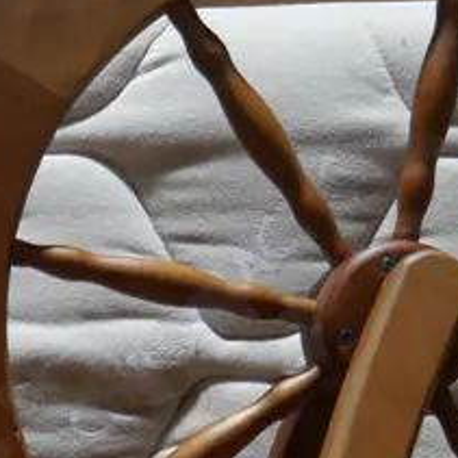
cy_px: 599
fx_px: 1796
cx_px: -135
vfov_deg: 14.0
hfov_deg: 14.0
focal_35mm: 120
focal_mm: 14
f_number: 3.5
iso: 200
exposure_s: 1/80
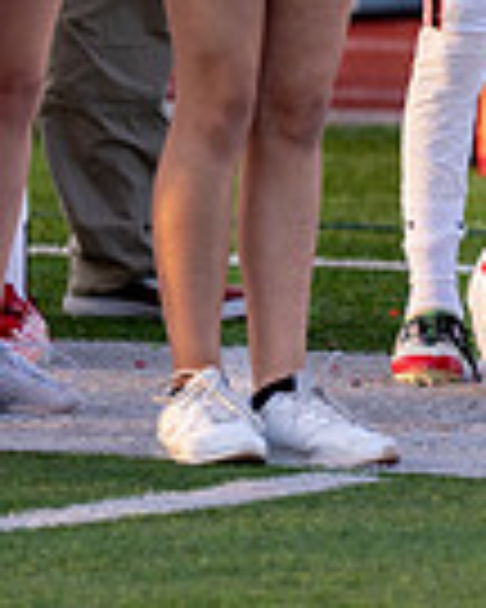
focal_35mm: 866
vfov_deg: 2.2
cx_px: 1089
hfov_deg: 1.8
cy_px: -225
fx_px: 15570
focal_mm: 200
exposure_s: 1/500
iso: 200
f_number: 2.8
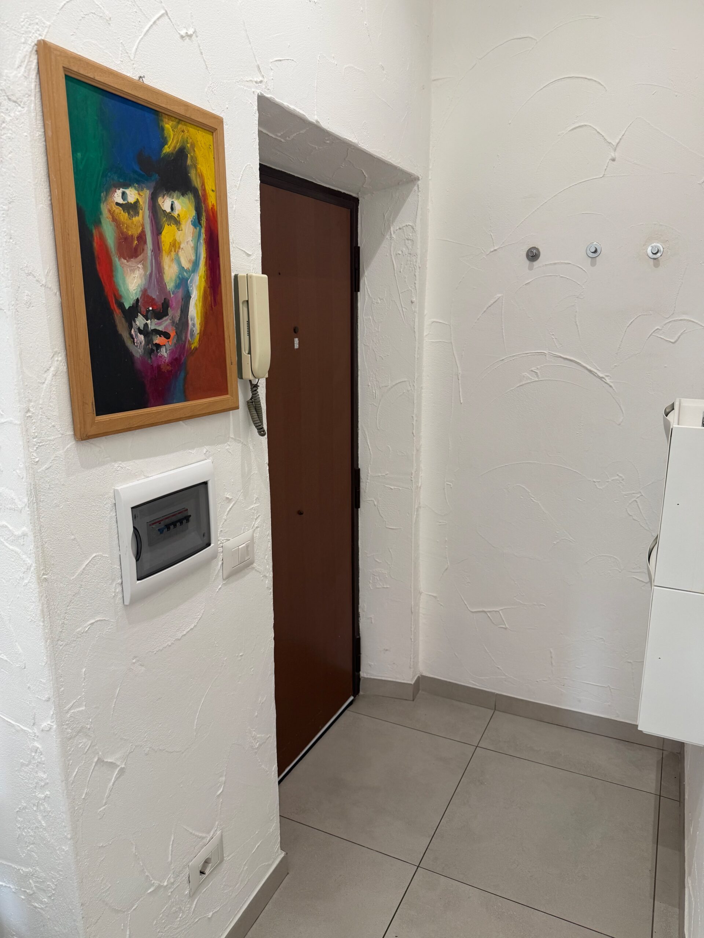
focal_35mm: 24
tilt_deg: -12.7
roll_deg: -0.5
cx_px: 352
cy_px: 469
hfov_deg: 56.8
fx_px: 651
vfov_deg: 71.6
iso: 100
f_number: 1.78
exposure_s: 1/100
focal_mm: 6.76
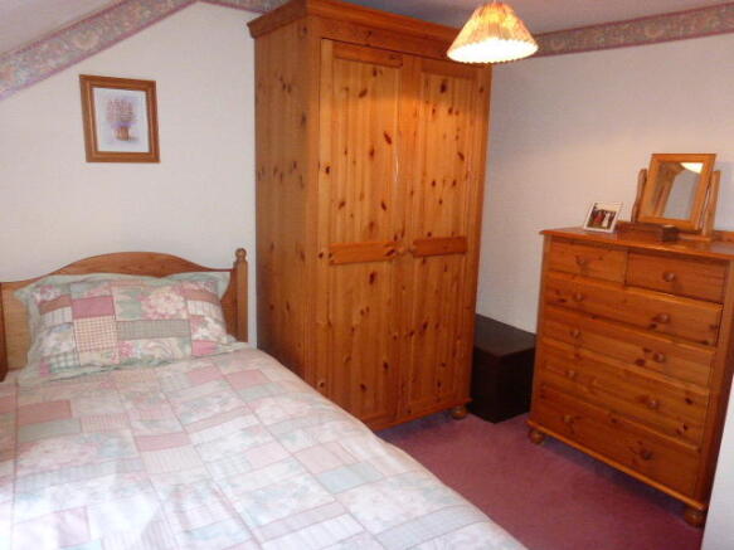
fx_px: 509
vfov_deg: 56.8
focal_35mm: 24
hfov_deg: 71.6
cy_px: 275
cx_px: 367
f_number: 3.3
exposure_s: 1/60
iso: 800
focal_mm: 4.3
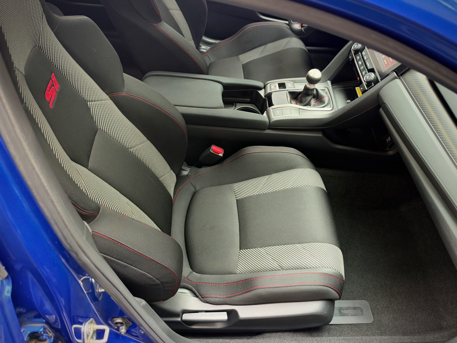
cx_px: 228
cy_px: 172
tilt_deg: -51.1
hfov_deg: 60.0
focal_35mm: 30
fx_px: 396
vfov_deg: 46.8
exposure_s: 1/40
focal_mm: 6.93
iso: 500
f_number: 1.48
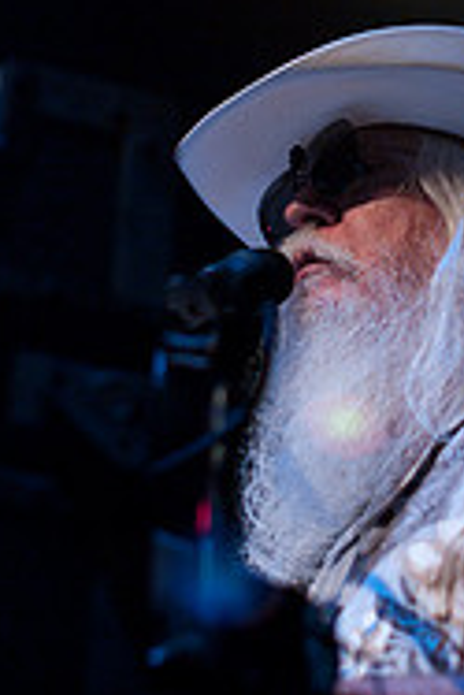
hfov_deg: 7.6
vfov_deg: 11.4
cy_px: 138
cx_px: 451
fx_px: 3473
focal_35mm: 180
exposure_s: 1/90
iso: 800
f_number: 2.4
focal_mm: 50
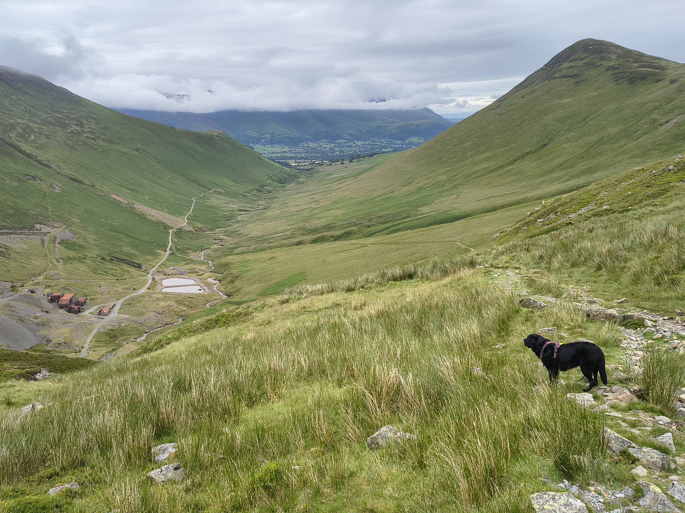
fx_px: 594
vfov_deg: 46.8
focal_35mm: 30
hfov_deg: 59.8
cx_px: 306
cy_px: 269
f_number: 1.8
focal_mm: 5.56
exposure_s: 1/866
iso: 101
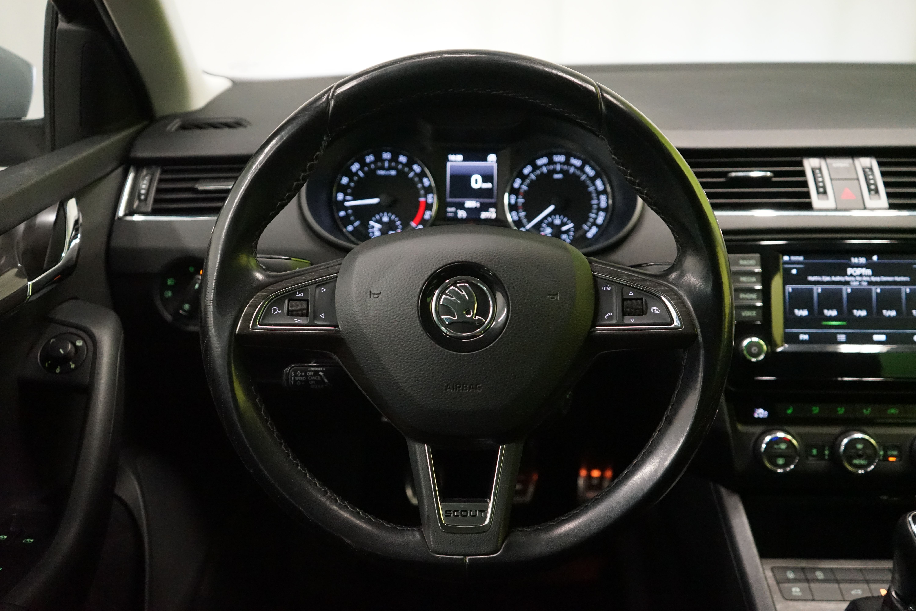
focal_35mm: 33
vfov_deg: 40.0
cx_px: 458
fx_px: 840
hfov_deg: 57.2
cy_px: 306
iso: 6400
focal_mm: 33
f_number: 4
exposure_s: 1/60
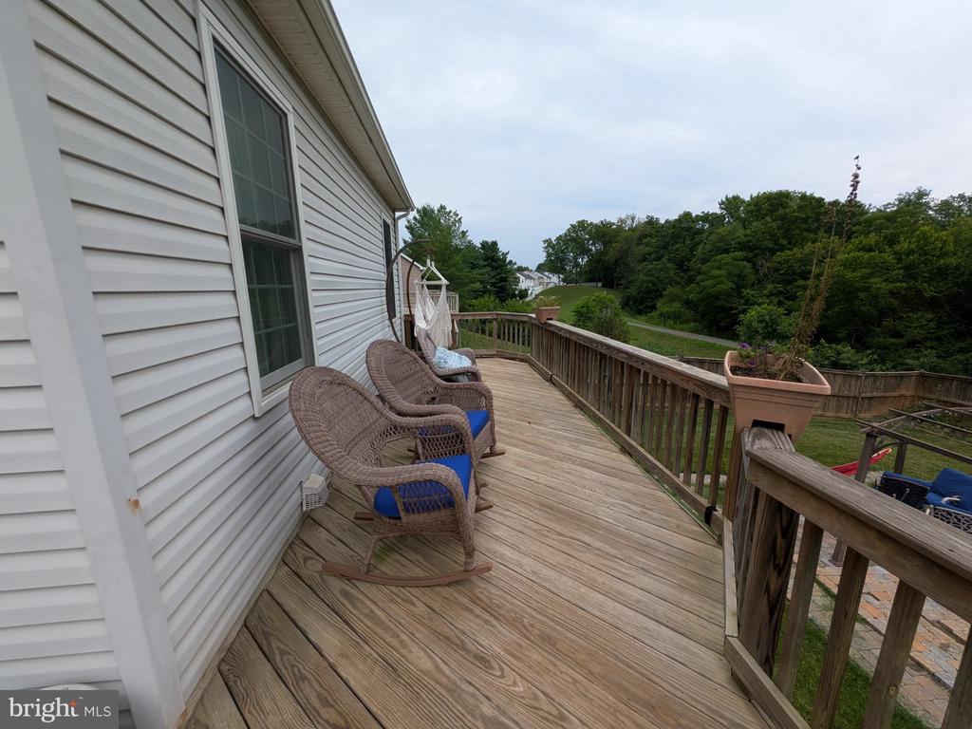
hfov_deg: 102.1
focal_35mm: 14
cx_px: 486
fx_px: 393
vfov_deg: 85.7
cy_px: 364
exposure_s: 1/1284
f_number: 2.2
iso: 53
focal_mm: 1.83
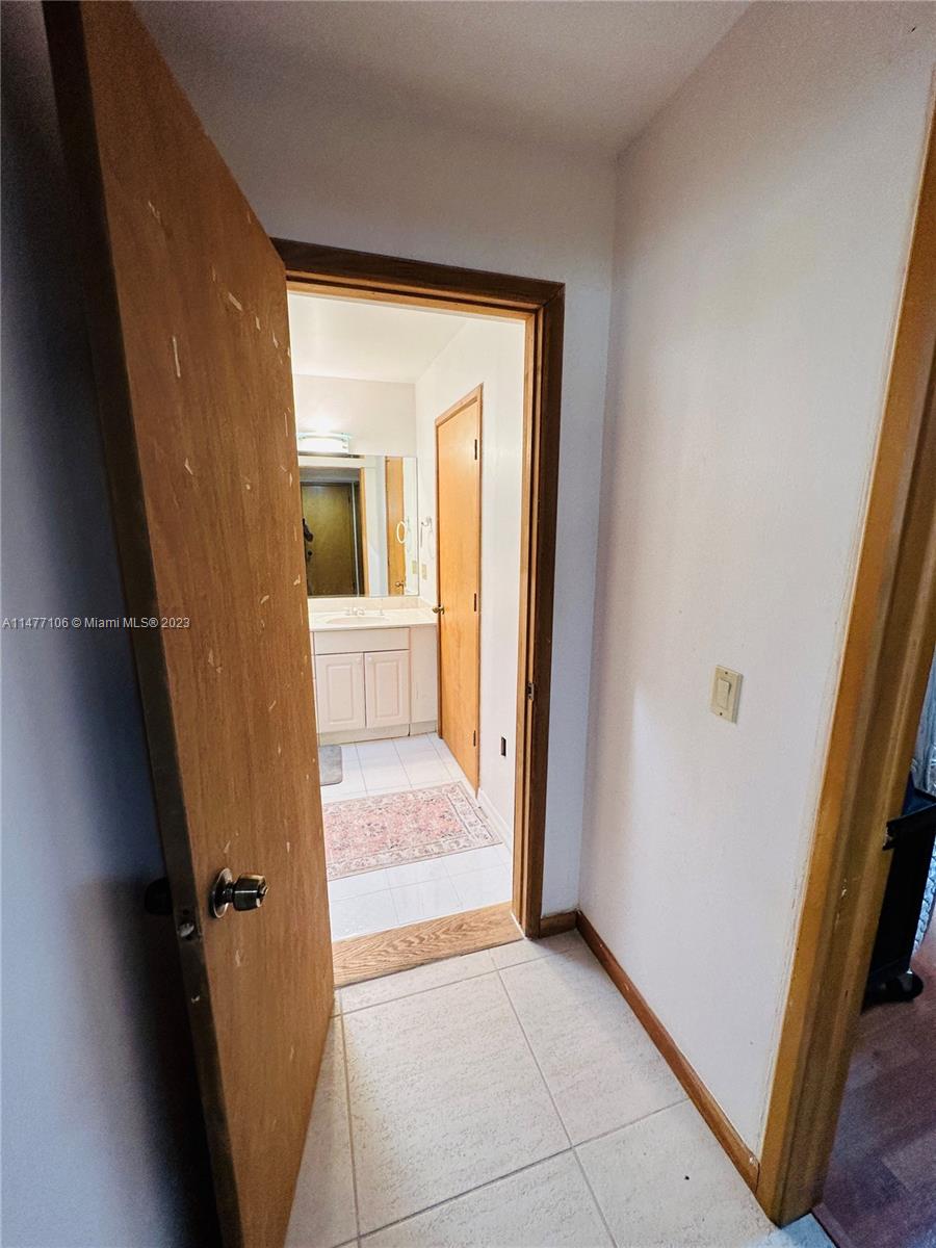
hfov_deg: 85.7
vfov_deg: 102.1
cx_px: 468
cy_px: 624
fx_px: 505
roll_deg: -1.5
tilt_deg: -10.9
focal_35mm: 14
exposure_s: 1/120
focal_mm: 2.22
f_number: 2.2
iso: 160
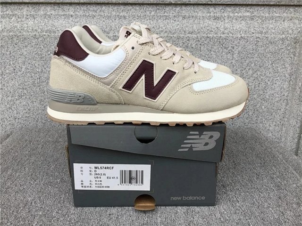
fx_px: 270
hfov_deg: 58.4
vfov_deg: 45.4
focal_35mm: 31
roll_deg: -0.2
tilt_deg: -18.4
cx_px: 151
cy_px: 113
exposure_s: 1/100
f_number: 2.4
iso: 25
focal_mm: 3.3
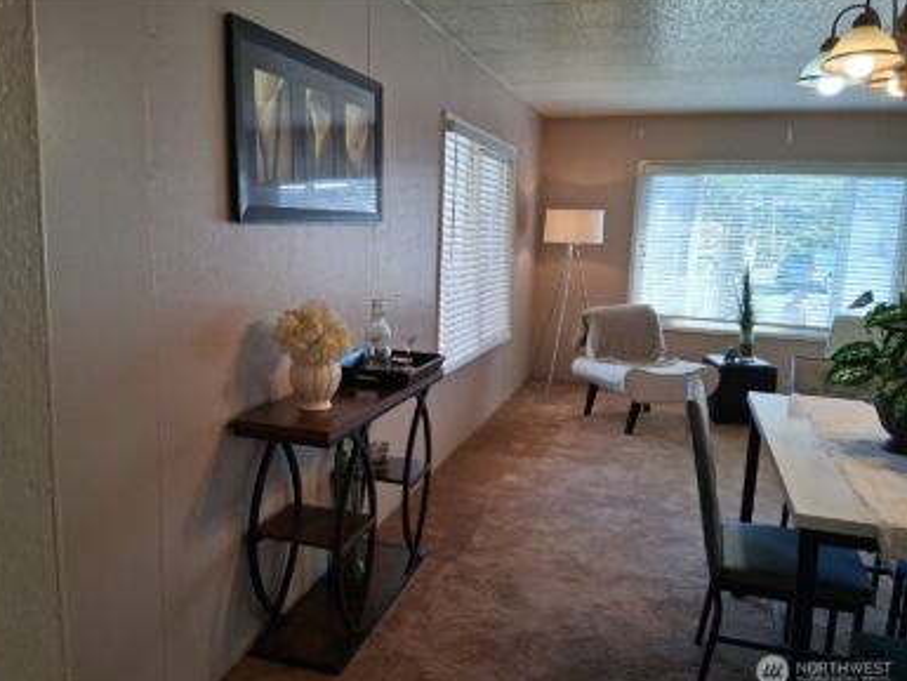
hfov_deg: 65.3
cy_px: 342
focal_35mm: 27
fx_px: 708
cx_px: 438
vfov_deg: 51.4
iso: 125
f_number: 1.8
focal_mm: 3.98
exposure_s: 1/120
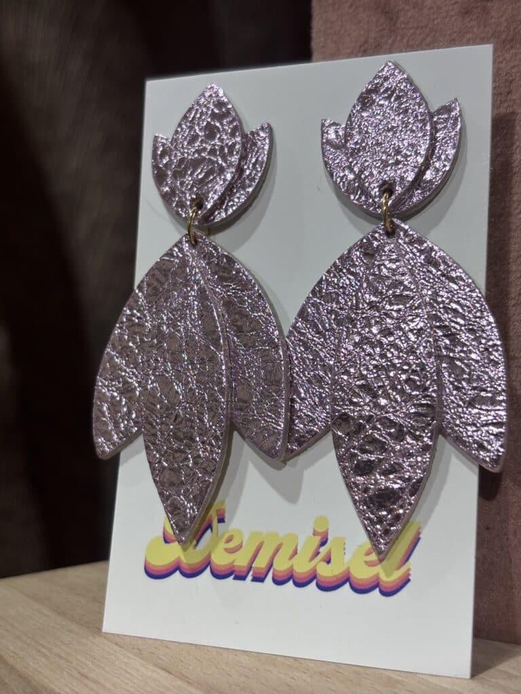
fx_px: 1044
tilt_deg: -3.9
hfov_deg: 28.0
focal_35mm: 52
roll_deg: +0.2
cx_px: 260
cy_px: 347
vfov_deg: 36.8
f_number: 1.6
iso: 32
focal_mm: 5.96
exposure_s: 1/217
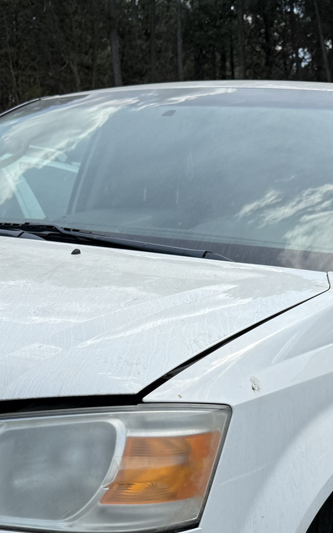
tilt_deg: -12.9
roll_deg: +1.2
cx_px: 140
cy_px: 452
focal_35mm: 61
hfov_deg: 21.3
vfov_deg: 32.3
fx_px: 886
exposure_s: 1/3145
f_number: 1.78
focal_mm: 6.76
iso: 80
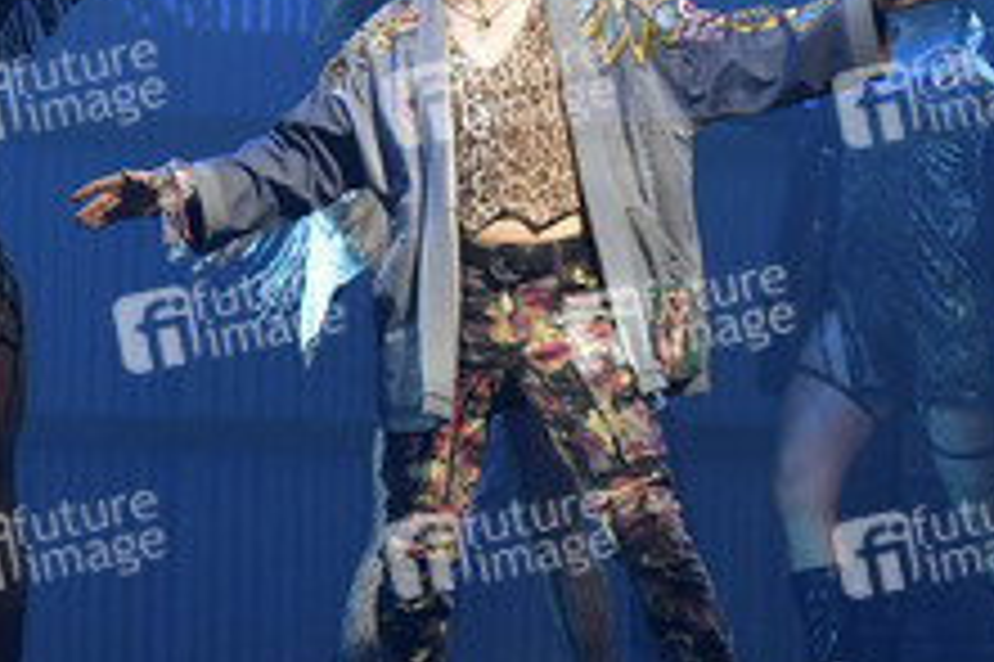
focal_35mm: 265
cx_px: 560
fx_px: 7311
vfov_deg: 5.2
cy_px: 207
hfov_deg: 7.8
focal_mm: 130
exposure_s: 1/200
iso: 3200
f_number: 5.6
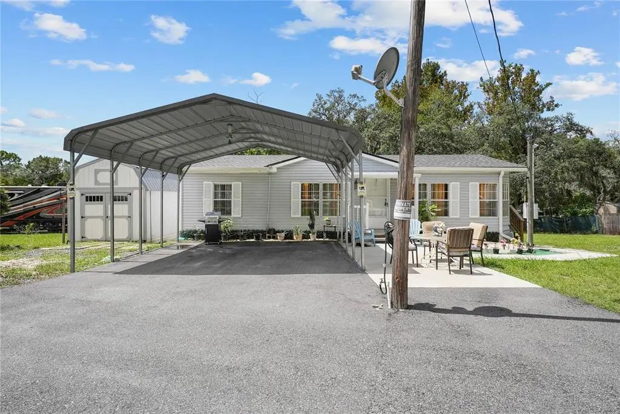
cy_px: 207
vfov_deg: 59.5
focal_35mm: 21
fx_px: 362
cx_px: 310
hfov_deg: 81.2
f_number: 7.1
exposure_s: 1/2500
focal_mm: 21
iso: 640
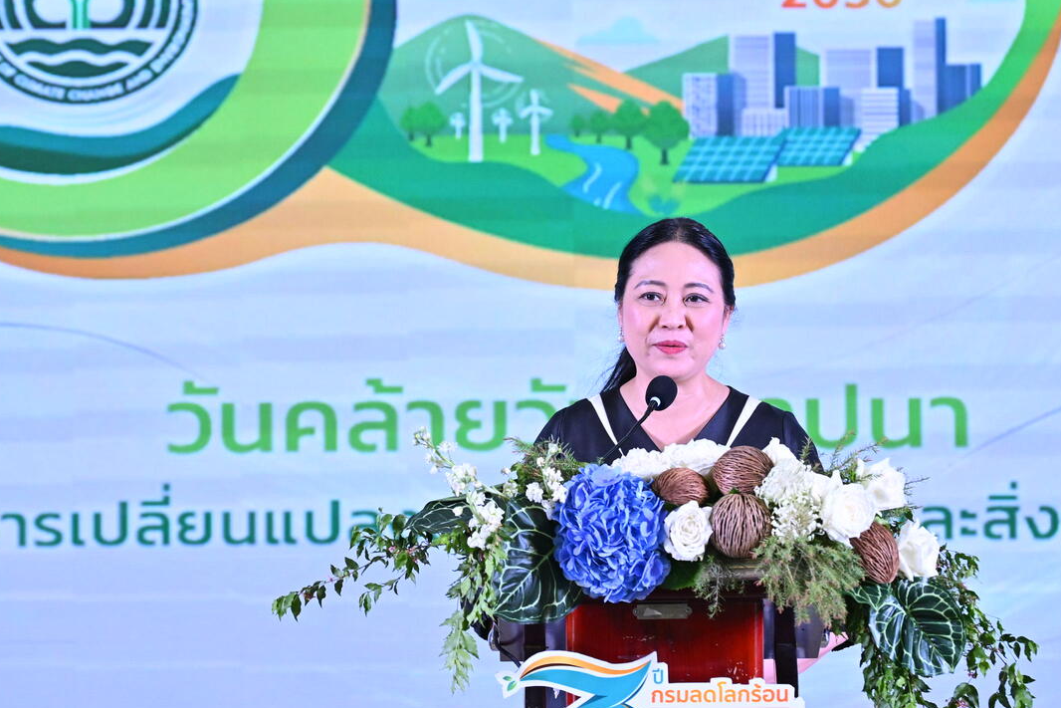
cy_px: 251
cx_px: 519
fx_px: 5364
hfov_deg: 11.3
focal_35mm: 182
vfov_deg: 7.5
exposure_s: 1/500
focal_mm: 94
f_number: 3.5
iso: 1600
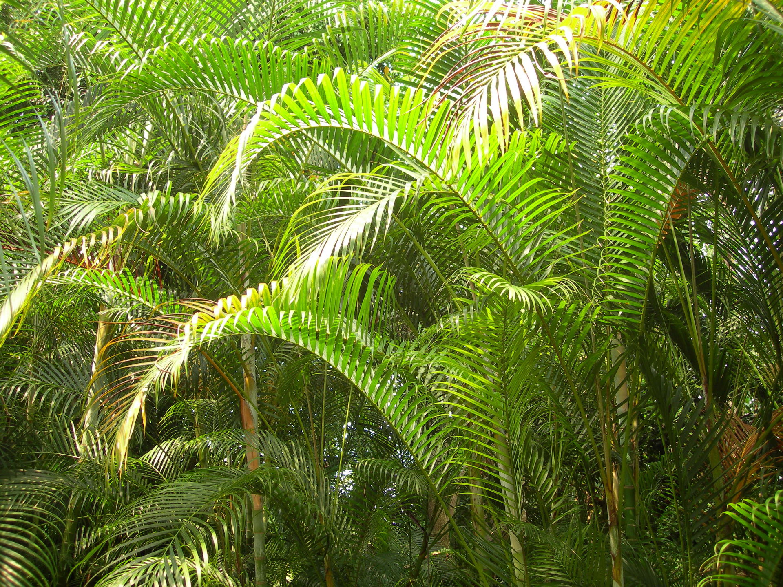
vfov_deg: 37.7
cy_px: 294
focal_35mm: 38
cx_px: 392
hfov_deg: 49.0
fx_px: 860
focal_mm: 7.8
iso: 50
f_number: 2.8
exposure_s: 1/69
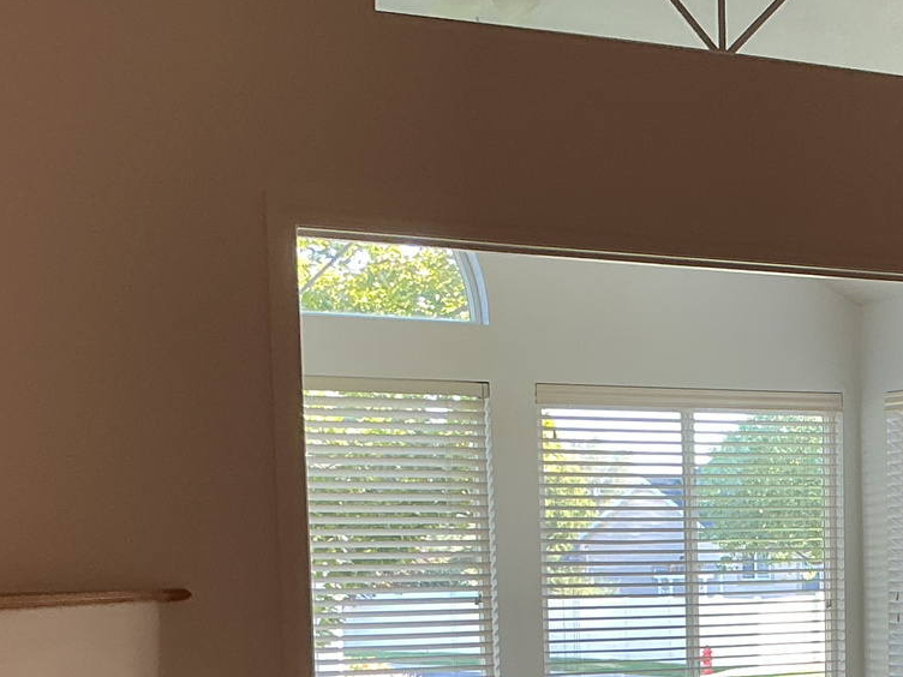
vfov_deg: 18.0
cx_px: 902
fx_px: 2061
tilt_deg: -5.6
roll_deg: +0.3
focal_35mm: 79
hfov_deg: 23.7
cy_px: 754
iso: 50
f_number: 1.8
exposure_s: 1/60
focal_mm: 3
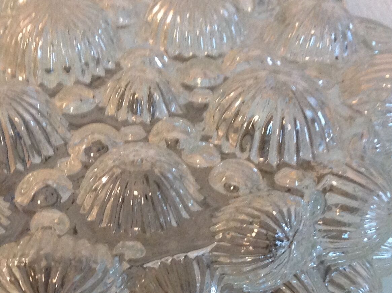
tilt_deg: -41.8
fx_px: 882
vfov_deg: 18.7
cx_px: 86
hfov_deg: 24.7
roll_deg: +6.3
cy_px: 230
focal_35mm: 78
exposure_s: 1/17
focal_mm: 4.28
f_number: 2.4
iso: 320
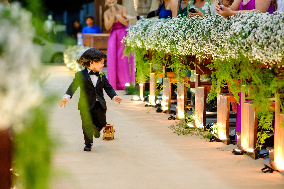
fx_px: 1024
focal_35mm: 130
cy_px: 96
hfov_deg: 15.8
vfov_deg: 10.6
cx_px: 143
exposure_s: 1/160
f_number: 2
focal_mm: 85
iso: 1250
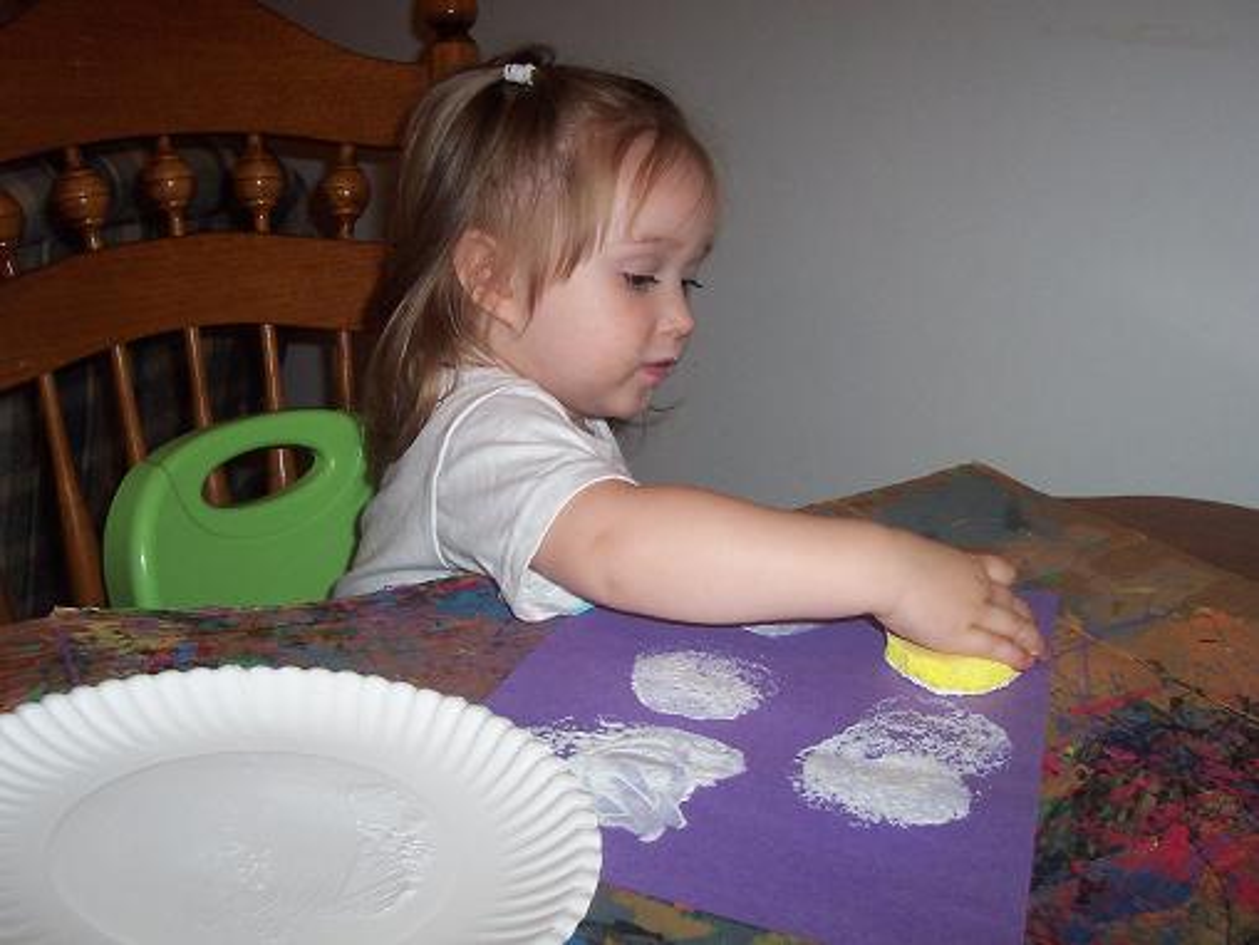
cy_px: 472
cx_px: 630
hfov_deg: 50.1
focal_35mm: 37
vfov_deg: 38.7
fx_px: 1346
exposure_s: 1/60
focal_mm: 5.6
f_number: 2.8
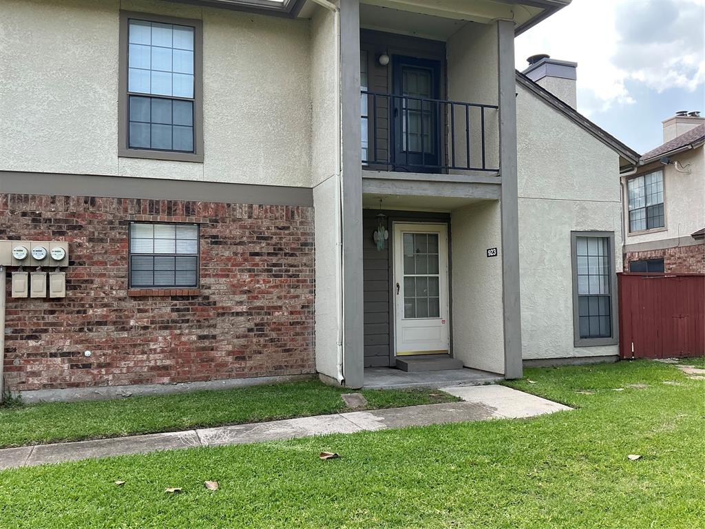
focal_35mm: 28
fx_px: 570
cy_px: 264
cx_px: 352
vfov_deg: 49.7
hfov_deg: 63.4
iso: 25
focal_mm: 3
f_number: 1.8
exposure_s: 1/372
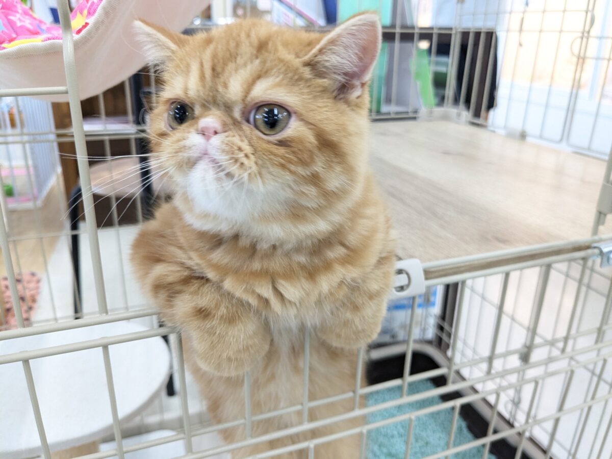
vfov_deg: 51.4
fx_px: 477
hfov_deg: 65.3
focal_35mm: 27
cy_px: 230
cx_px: 306
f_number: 1.73
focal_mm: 4.38
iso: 261
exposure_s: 1/99.9
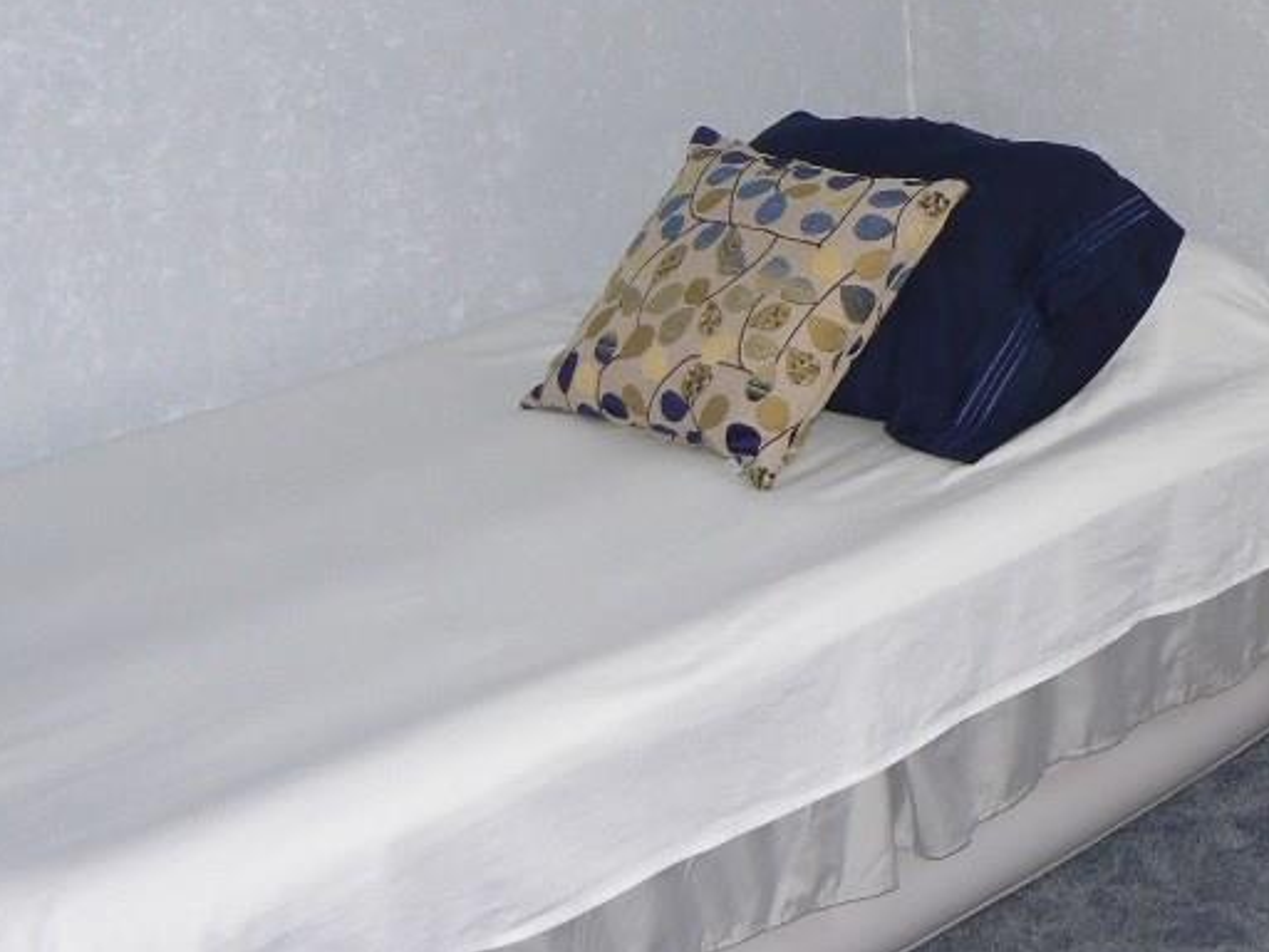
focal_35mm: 72
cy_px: 50
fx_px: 2639
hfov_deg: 26.2
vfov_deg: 19.9
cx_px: 1138
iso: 100
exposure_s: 1/30
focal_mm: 6
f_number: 2.8
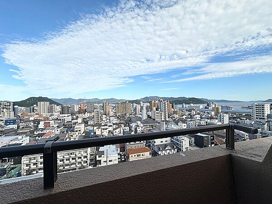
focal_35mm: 14
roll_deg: +0.8
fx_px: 110
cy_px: 102
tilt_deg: +0.7
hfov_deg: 102.1
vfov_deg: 85.7
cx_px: 136
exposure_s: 1/2020
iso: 40
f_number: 2.2
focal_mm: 2.22
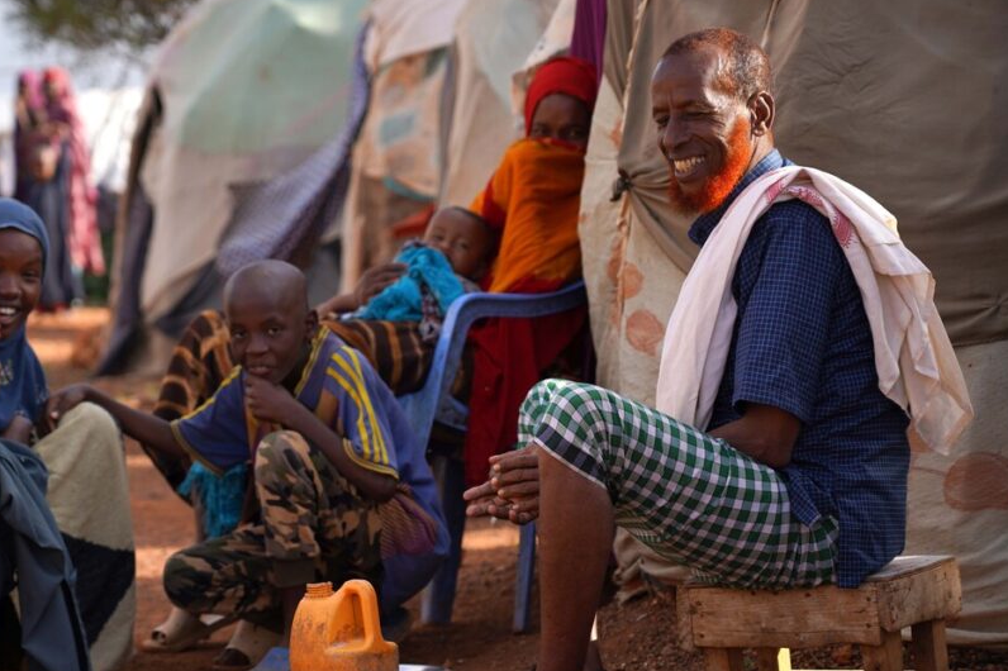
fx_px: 3386
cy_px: 386
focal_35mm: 121
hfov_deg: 16.9
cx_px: 374
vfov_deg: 11.3
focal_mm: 94
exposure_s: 1/1000
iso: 125
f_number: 4
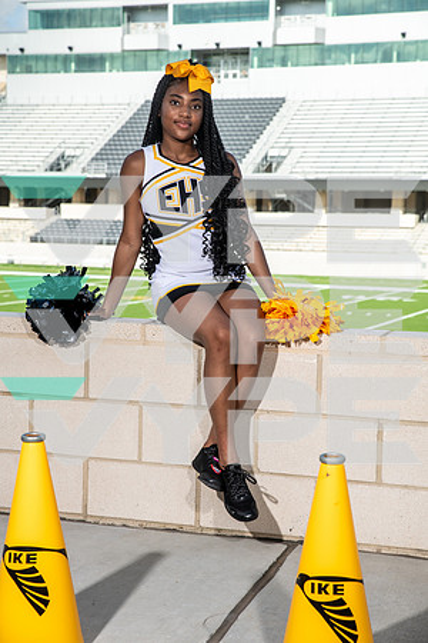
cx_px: 214
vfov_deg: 28.8
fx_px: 1248
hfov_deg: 19.5
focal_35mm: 70
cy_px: 322
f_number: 7.1
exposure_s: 1/320
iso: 100
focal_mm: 70
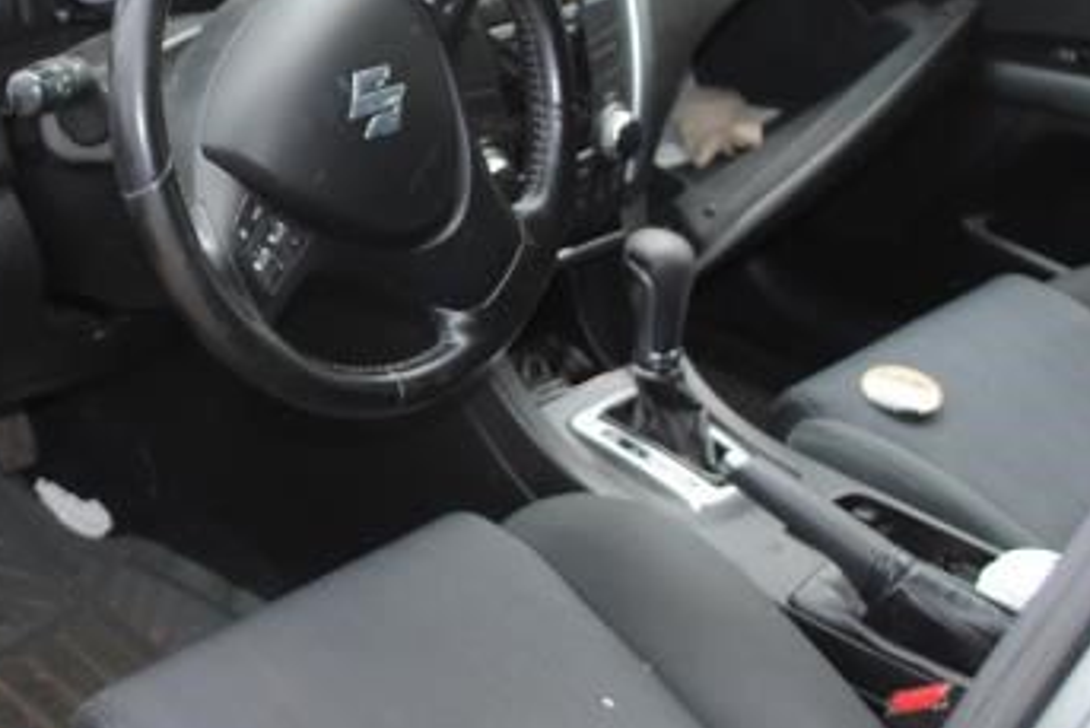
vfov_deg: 17.7
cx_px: 156
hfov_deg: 25.7
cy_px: 256
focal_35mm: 77
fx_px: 2332
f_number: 3.8
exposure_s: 1/125
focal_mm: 22
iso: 160
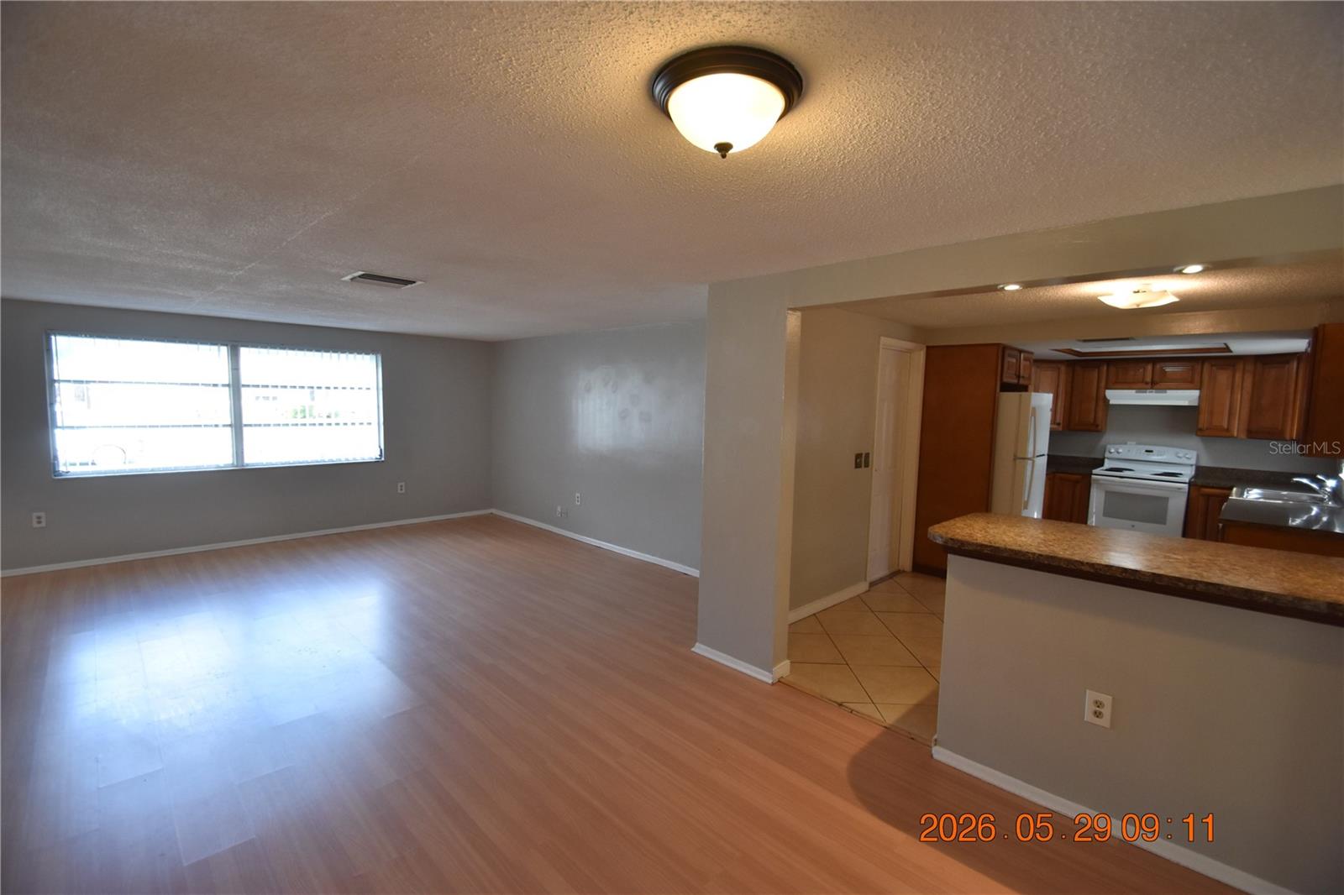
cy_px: 448
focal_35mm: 15
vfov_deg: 77.3
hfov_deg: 100.4
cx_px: 672
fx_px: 560
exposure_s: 1/250
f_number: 3.5
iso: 800
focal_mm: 10
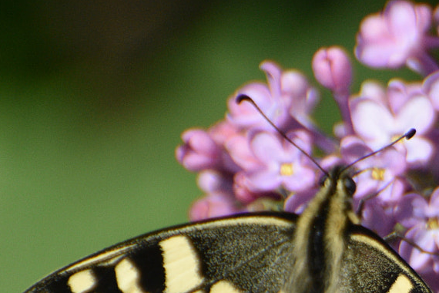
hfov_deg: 1.6
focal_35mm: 1263
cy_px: 382
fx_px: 15400
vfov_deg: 1.1
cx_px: 475
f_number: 5.6
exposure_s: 1/4000
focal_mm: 300
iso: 1000
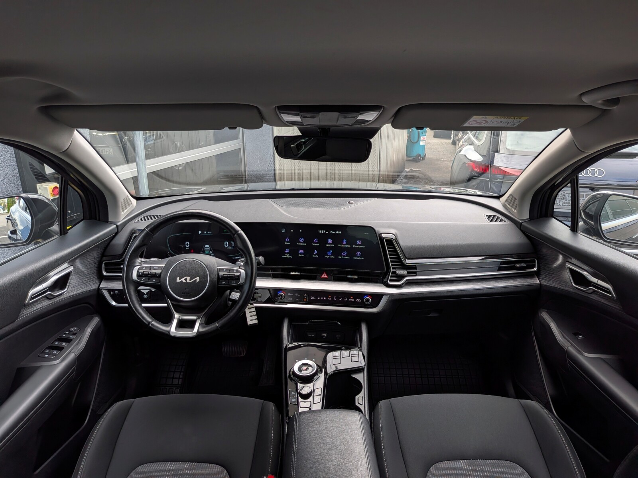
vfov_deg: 56.8
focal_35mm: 24
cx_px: 319
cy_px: 239
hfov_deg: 71.6
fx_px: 442
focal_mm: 4.53
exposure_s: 1/140
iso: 30
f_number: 1.7
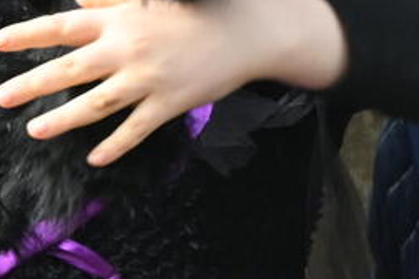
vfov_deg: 1.2
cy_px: 12
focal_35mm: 1160
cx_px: 60
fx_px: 13500
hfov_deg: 1.8
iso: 450
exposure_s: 1/200
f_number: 6.3
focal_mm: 140
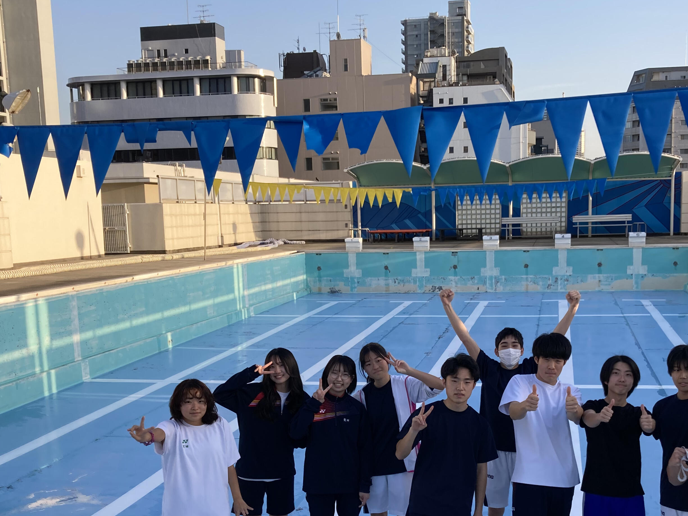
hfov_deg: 41.0
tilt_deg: -8.2
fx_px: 914
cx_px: 413
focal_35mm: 46
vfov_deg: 31.2
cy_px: 358
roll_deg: +1.1
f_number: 1.8
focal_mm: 3.99
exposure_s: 1/405
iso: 20
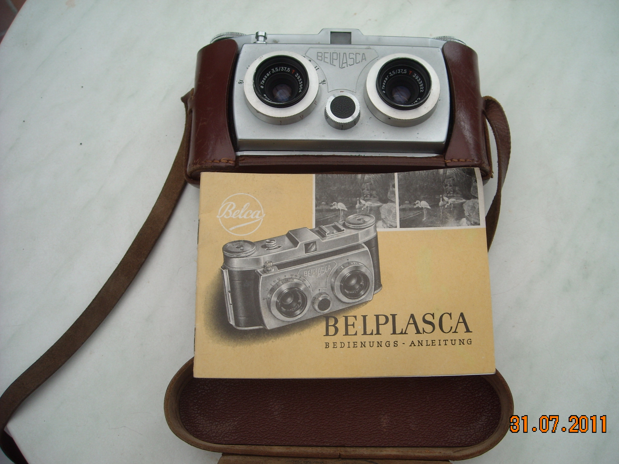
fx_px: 644
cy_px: 235
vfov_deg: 39.7
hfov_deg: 51.3
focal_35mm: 36
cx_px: 317
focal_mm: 5.7
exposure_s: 1/402
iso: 64
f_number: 2.8
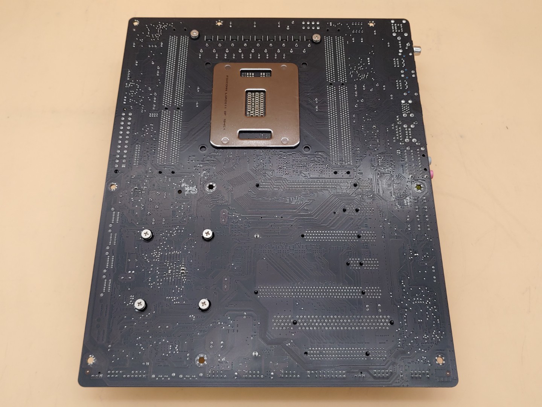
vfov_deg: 42.9
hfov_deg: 55.4
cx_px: 271
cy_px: 204
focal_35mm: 33
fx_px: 517
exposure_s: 1/90
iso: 50
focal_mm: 4.36
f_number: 1.8
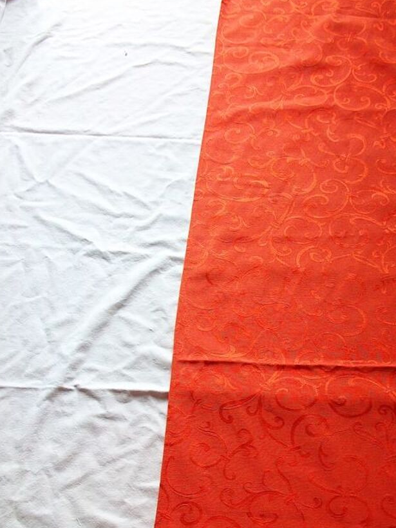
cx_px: 306
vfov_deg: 36.5
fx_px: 793
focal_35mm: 52
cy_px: 349
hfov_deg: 27.6
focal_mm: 5.7
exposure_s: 1/23.3
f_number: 2.9
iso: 160
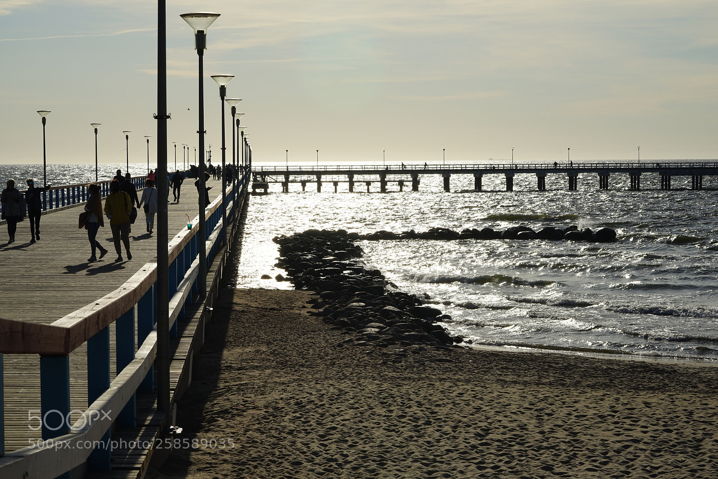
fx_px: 1796
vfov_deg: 15.2
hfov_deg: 22.6
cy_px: 240
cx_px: 359
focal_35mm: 90
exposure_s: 1/500
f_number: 14
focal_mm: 90
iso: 160
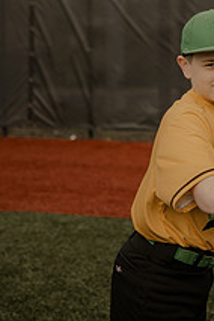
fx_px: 847
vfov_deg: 21.0
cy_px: 33
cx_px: 214
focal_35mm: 95
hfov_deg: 14.2
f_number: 1.8
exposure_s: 1/1250
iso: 100
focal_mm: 30
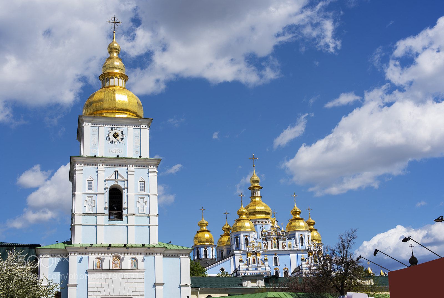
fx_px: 618
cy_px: 149
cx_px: 222
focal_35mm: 50
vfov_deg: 27.1
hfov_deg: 39.5
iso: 100
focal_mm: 50
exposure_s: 1/100
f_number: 16
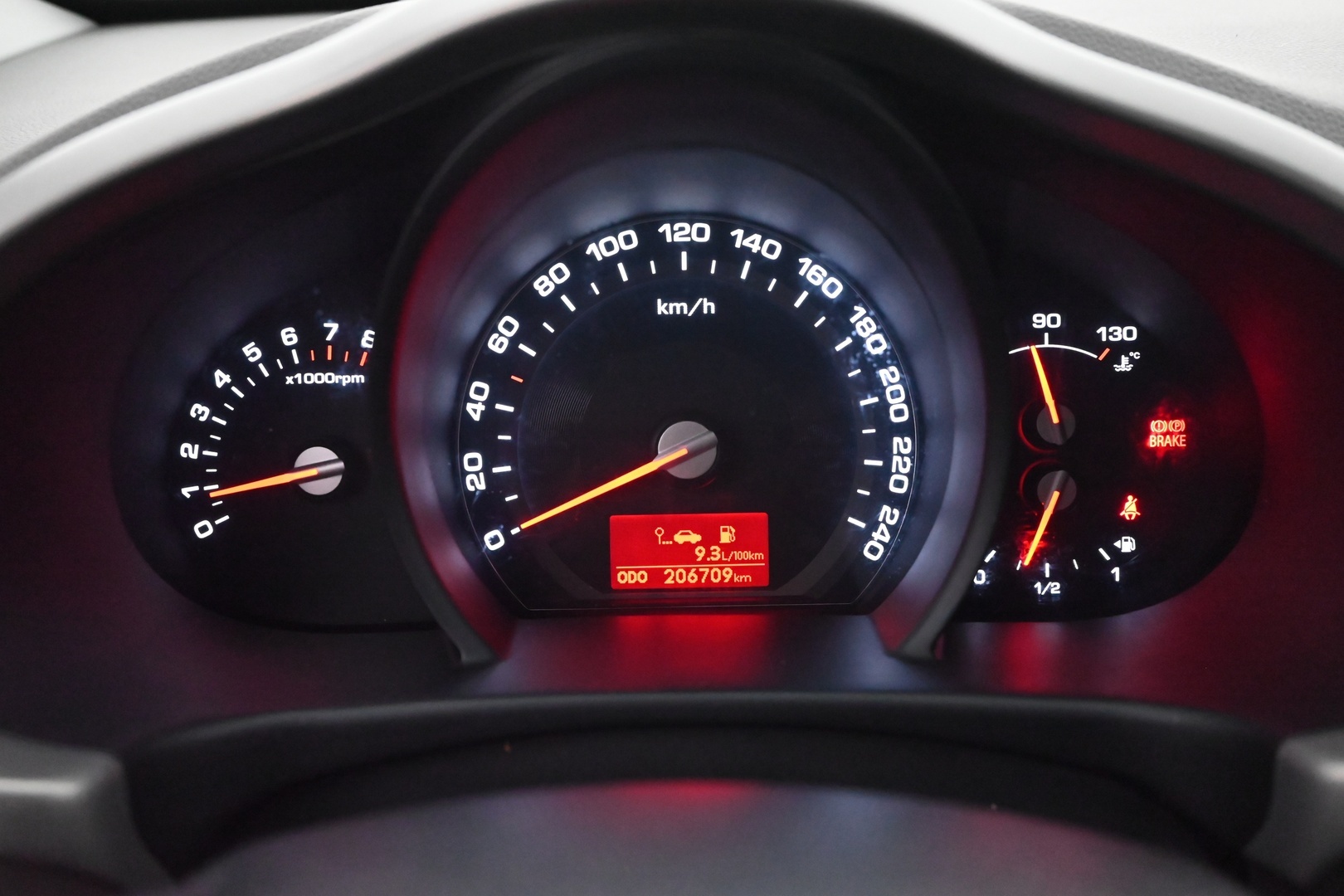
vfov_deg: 41.7
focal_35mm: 32
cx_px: 672
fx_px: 1176
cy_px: 448
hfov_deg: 59.5
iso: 10000
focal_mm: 31.5
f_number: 4.8
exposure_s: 1/60
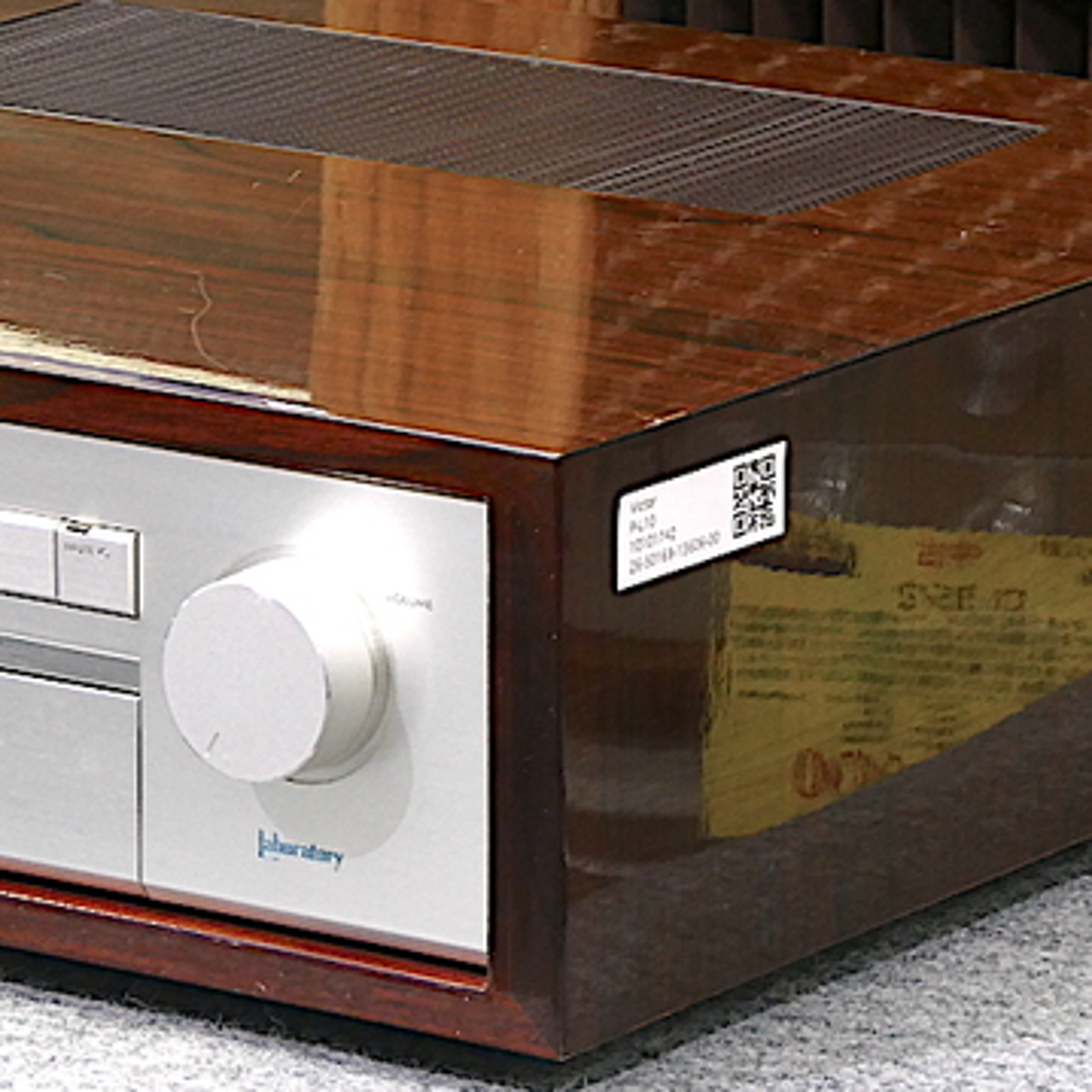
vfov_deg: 6.4
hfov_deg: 6.4
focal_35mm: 272
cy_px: 496
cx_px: 170
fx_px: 9708
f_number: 5.1
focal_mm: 20.6
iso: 200
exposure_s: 1/3.2
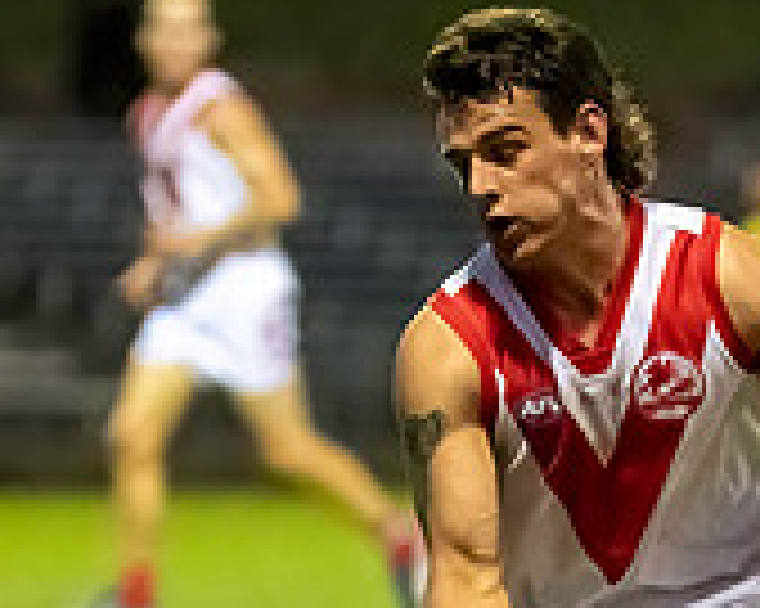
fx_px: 16748
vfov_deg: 2.1
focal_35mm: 745
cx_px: 830
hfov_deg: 2.6
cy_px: 916
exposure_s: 1/1600
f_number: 2.8
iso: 10000
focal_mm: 160
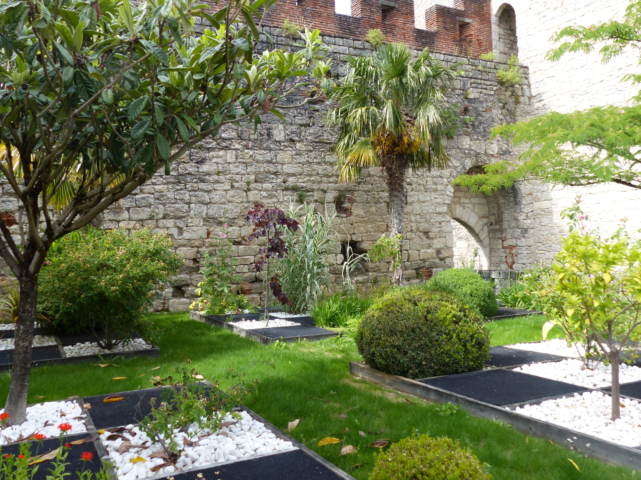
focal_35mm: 30
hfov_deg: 60.0
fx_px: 556
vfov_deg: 46.8
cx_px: 320
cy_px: 240
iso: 100
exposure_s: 1/250
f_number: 4
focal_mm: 5.5
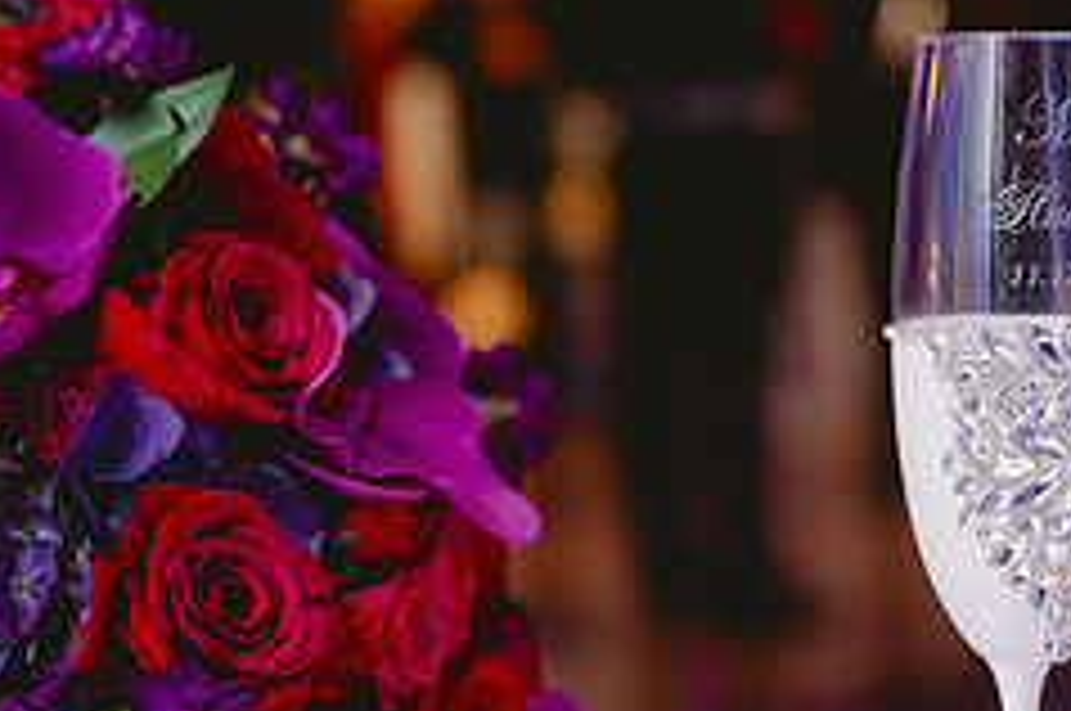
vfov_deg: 11.7
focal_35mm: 117
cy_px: 500
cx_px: 896
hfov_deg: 17.3
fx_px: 3476
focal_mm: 48
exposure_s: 1/50
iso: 500
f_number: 2.8
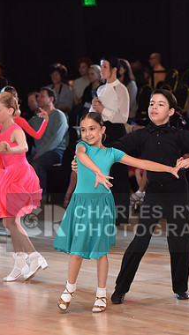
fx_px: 1709
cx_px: 129
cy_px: 223
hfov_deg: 6.3
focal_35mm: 192
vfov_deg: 11.2
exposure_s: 1/250
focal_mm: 120
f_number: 5
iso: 1600
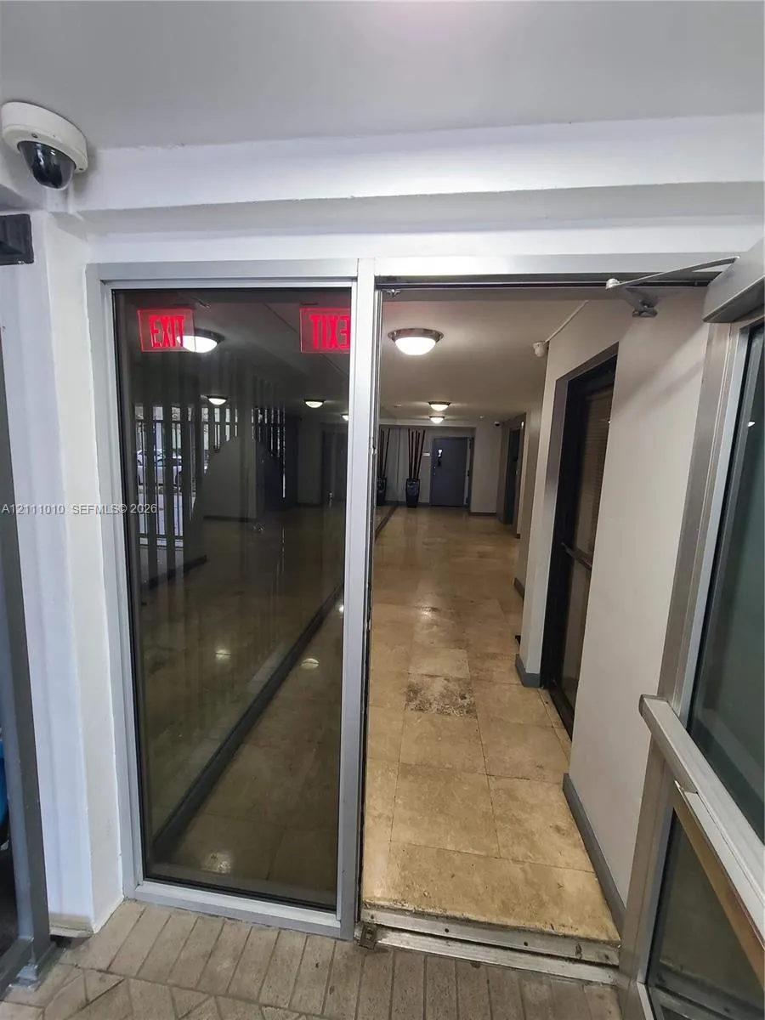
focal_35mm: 13
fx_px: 383
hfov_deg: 89.9
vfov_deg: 106.2
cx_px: 382
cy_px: 510
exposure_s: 1/40
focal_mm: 2.2
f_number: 2.2
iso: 320
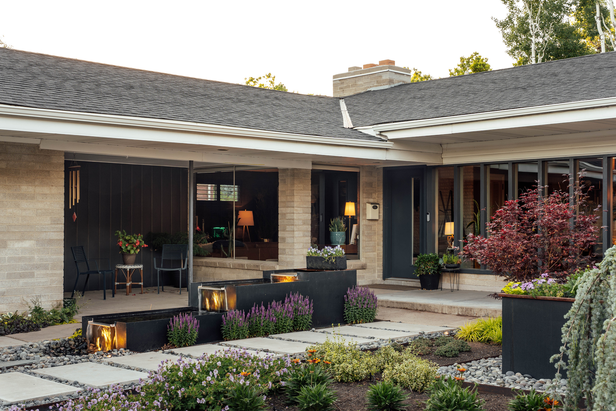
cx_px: 308
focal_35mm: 46
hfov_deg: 42.7
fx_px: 789
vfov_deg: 29.2
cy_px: 206
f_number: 7.1
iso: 100
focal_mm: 46.1
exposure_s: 1/8
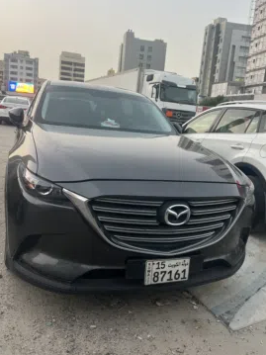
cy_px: 164
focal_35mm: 29
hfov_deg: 48.2
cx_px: 131
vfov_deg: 61.6
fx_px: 297
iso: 125
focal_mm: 5.7
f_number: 1.5
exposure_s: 1/120
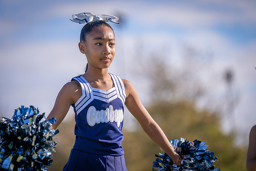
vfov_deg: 8.8
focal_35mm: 156
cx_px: 128
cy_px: 86
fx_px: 1110
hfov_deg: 13.2
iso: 100
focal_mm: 156
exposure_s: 1/1250
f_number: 2.8
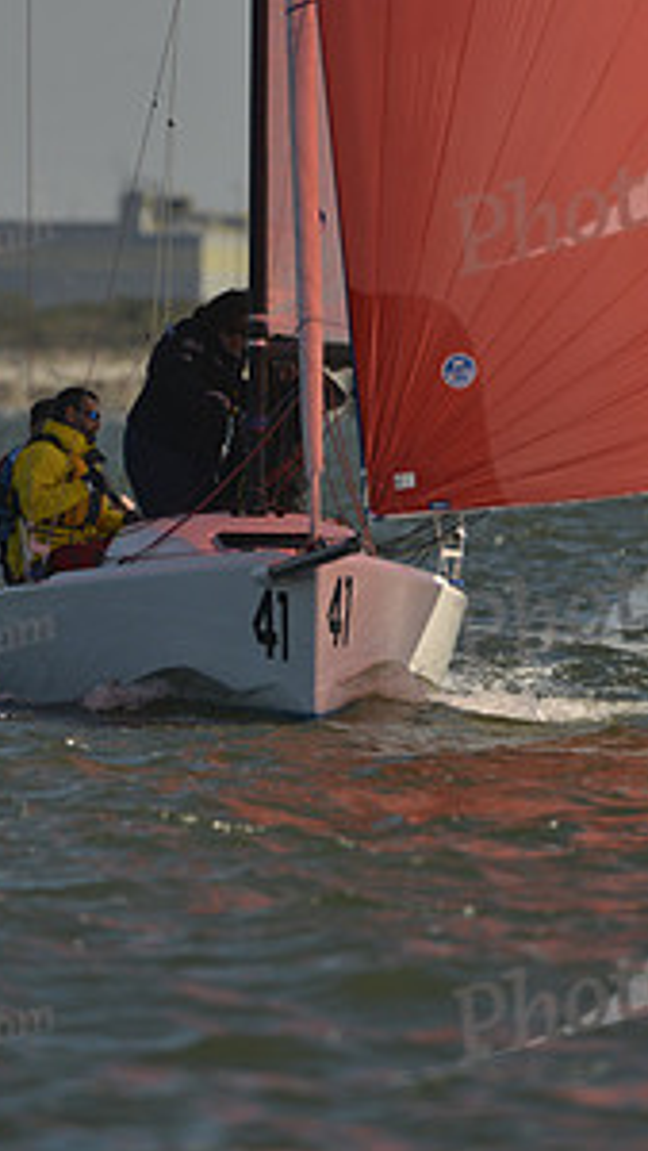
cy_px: 428
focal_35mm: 628
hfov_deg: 1.9
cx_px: 257
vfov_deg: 3.4
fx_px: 19162
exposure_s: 1/6400
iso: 200
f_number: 4
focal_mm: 310
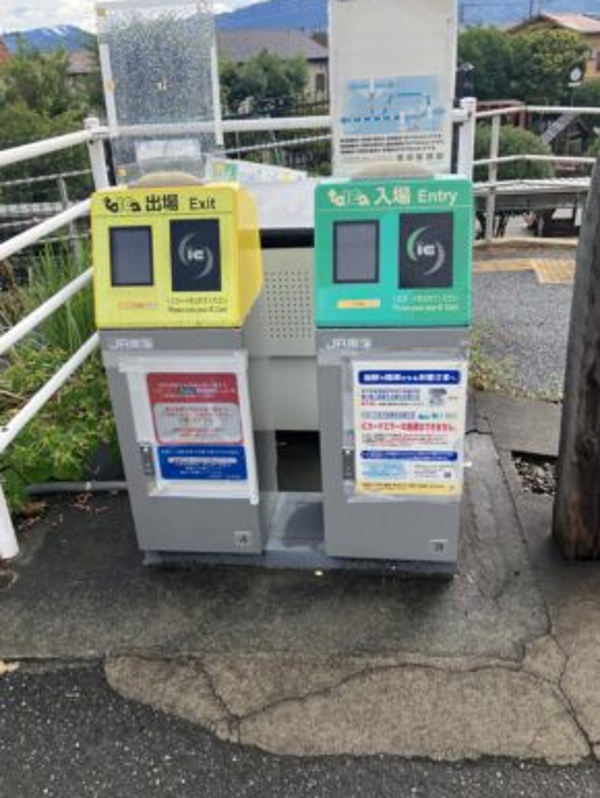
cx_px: 294
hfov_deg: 48.3
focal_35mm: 29
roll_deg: +1.5
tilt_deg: -23.4
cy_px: 391
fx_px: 669
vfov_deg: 61.6
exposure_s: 1/558
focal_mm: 3.99
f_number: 1.8
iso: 32
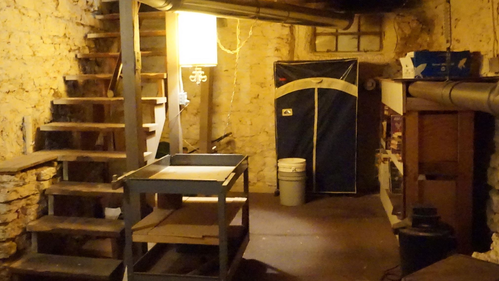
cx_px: 241
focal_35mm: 36
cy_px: 130
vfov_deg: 33.0
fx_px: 474
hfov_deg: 55.5
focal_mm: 15
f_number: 4
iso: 12800
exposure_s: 1/30
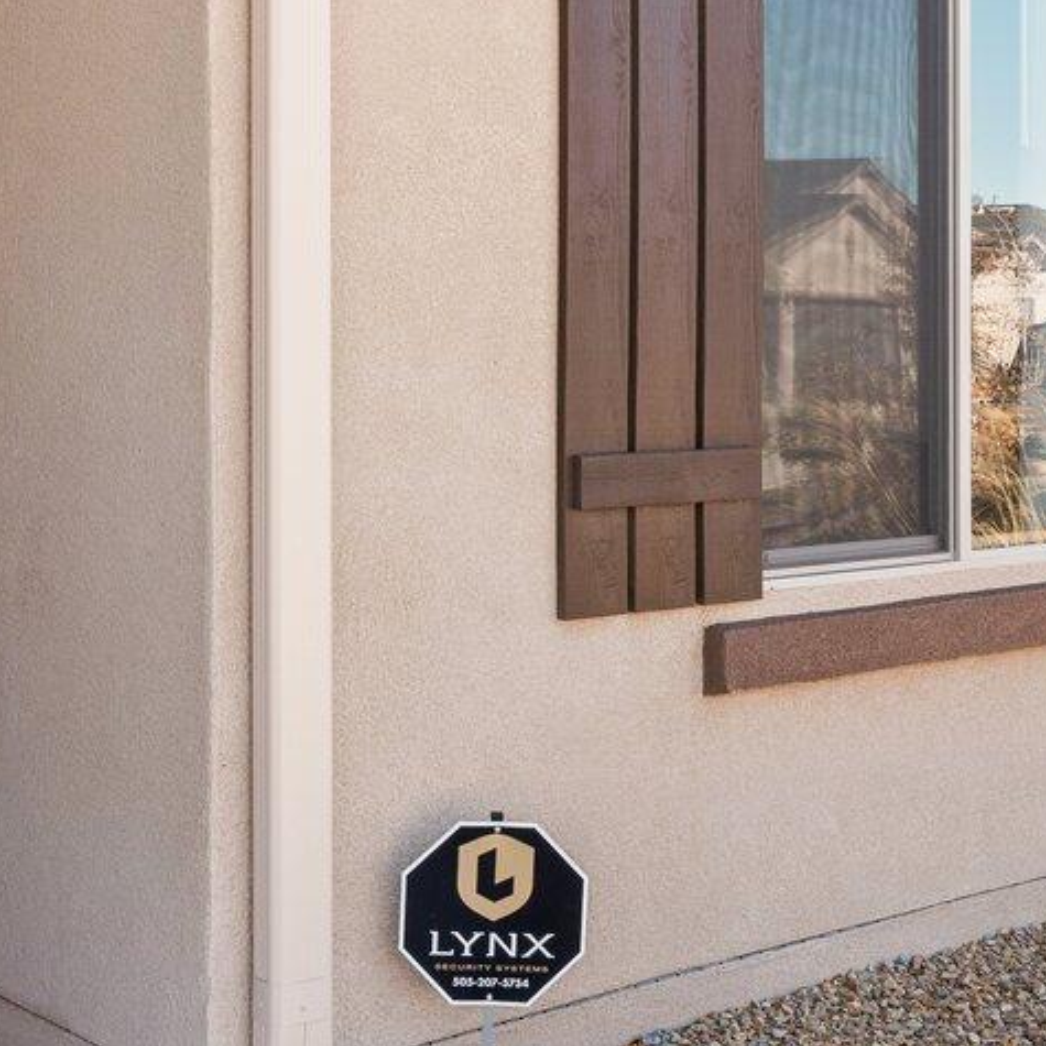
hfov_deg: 26.0
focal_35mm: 66
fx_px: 2256
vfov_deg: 25.8
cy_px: 261
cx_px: 372
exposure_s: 1/50
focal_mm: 18
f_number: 9
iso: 320
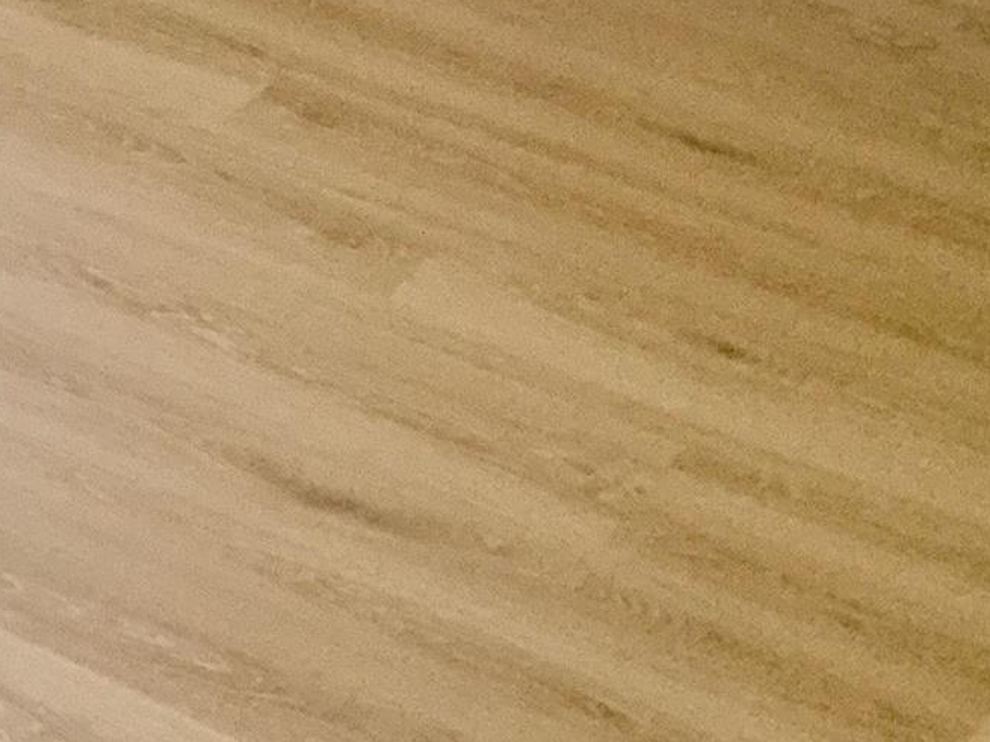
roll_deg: -2.5
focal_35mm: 122
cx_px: -1035
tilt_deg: -11.5
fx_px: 3488
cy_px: -876
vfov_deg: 10.8
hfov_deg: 13.6
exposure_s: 1/63
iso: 80
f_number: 1.8
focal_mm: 4.25
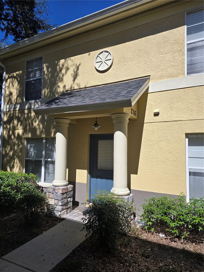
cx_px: 102
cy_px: 136
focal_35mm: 23
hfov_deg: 58.9
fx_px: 181
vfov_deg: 73.9
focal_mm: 6.3
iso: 12
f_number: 1.7
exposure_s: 1/955
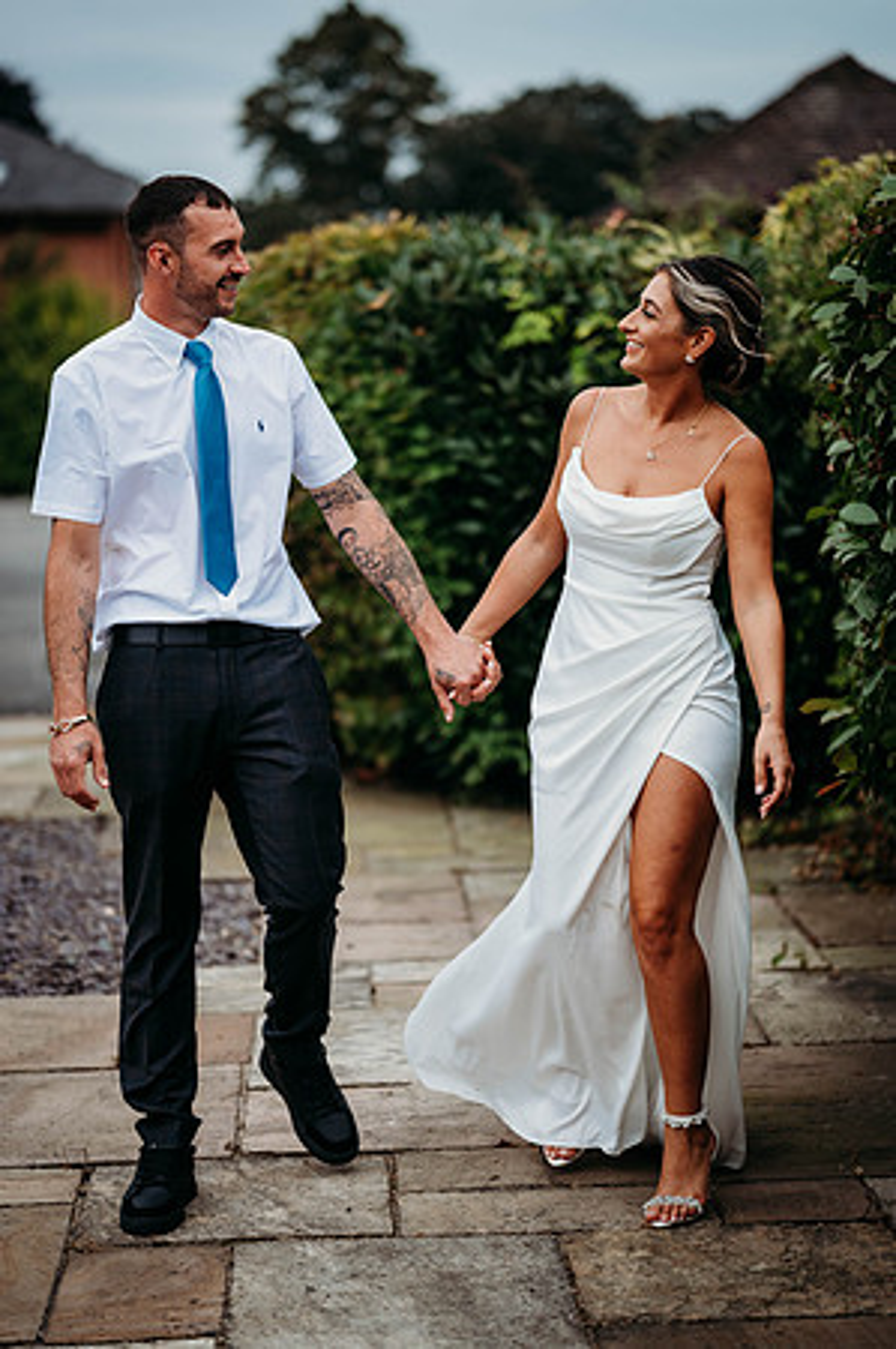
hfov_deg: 16.0
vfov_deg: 23.9
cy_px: 674
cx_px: 448
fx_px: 3180
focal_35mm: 85
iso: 100
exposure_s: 1/1600
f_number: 1.8
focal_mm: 85
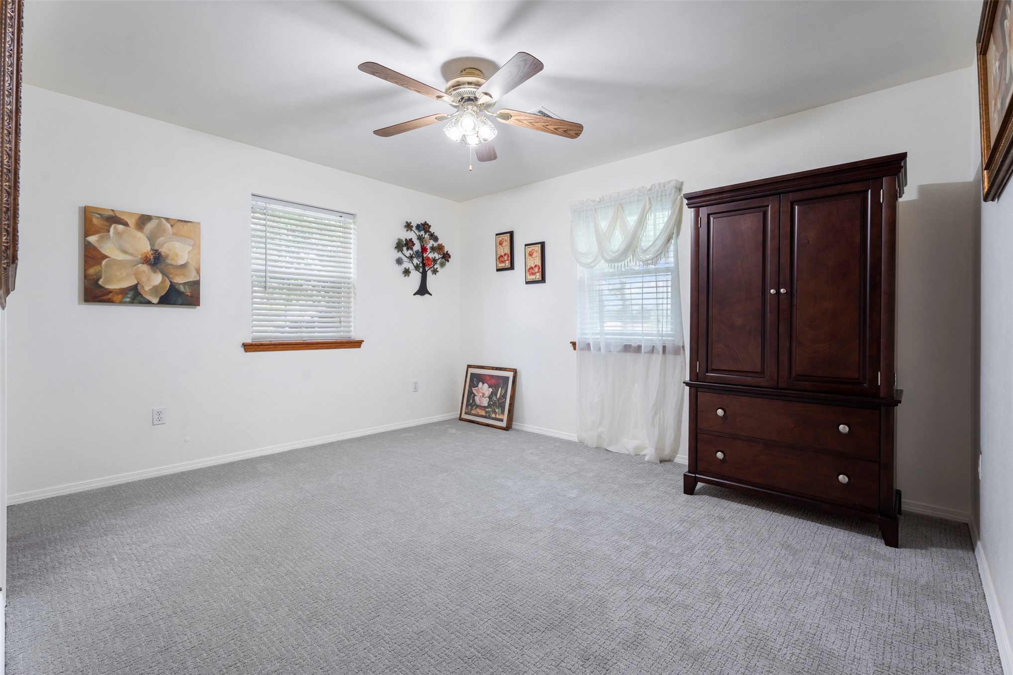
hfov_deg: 96.7
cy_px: 338
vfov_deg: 73.7
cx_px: 506
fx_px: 450
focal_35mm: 16
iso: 200
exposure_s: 1/2.5
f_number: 8
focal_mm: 16
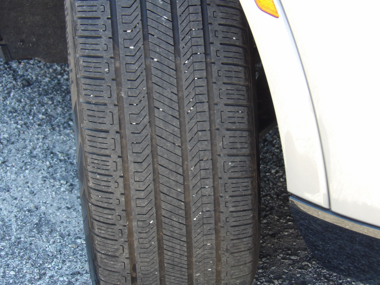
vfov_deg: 12.2
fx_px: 1328
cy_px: 142
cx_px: 190
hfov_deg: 16.3
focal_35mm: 121
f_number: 4.2
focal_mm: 21.7
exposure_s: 1/79
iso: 200
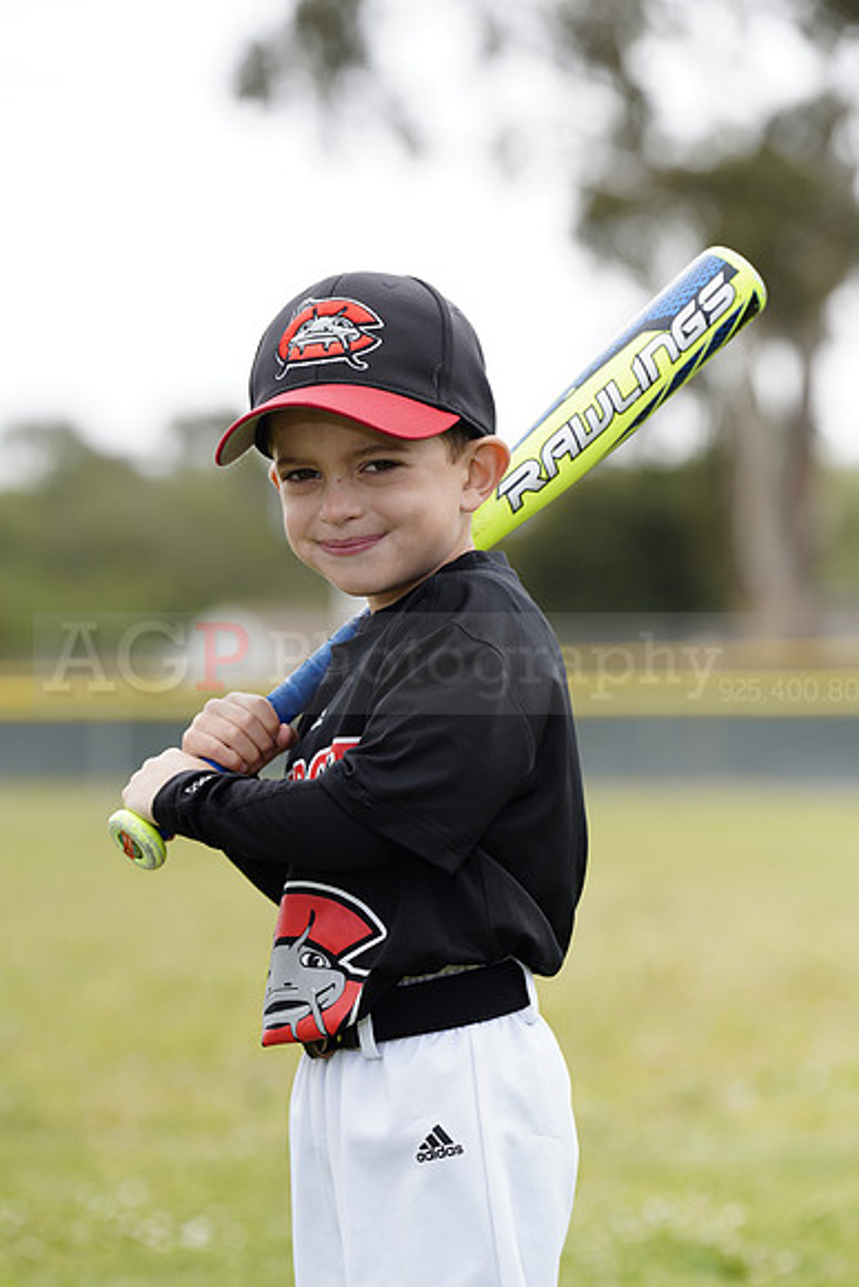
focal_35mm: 188
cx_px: 430
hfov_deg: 7.3
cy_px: 644
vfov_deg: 10.9
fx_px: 6724
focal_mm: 188
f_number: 5.6
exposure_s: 1/250
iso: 100
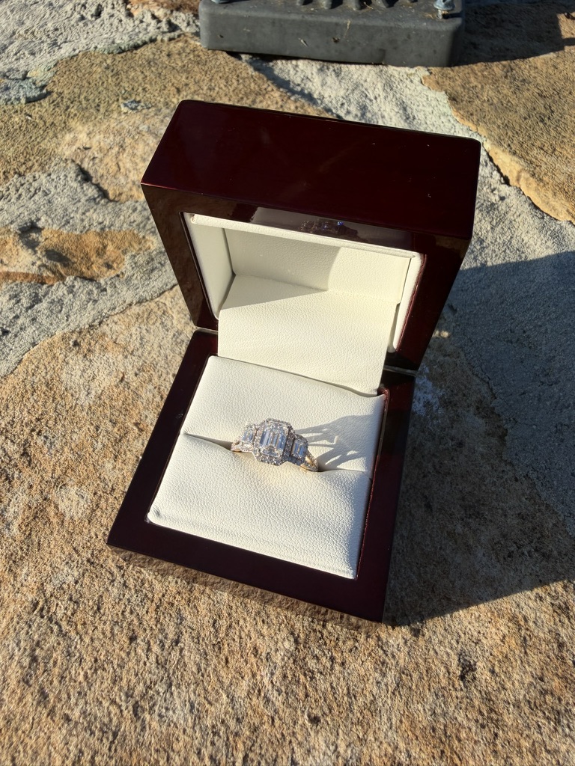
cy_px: 383
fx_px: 532
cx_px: 288
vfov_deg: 71.6
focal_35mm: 24
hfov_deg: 56.8
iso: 16
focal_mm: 2.22
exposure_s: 1/940
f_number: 2.2
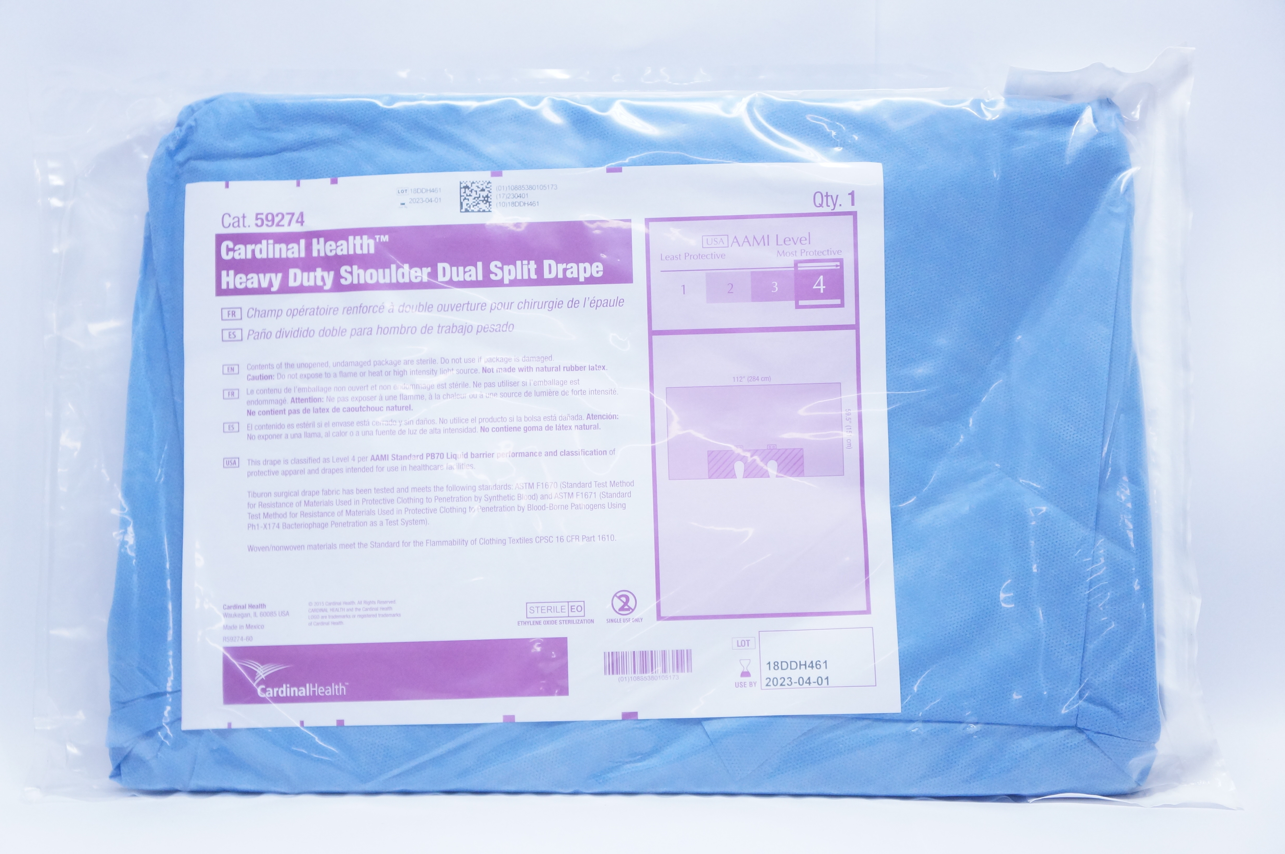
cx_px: 642
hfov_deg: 46.4
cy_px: 427
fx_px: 1498
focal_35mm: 42
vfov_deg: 31.8
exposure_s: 1/200
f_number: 4
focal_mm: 28
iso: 1600
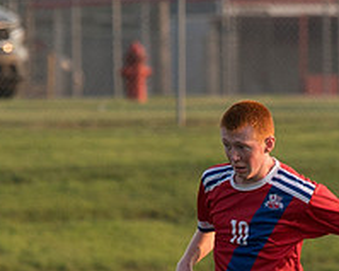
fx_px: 8865
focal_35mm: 884
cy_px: 349
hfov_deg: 2.2
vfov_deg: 1.7
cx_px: 209
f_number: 2.8
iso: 250
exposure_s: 1/1250
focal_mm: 133
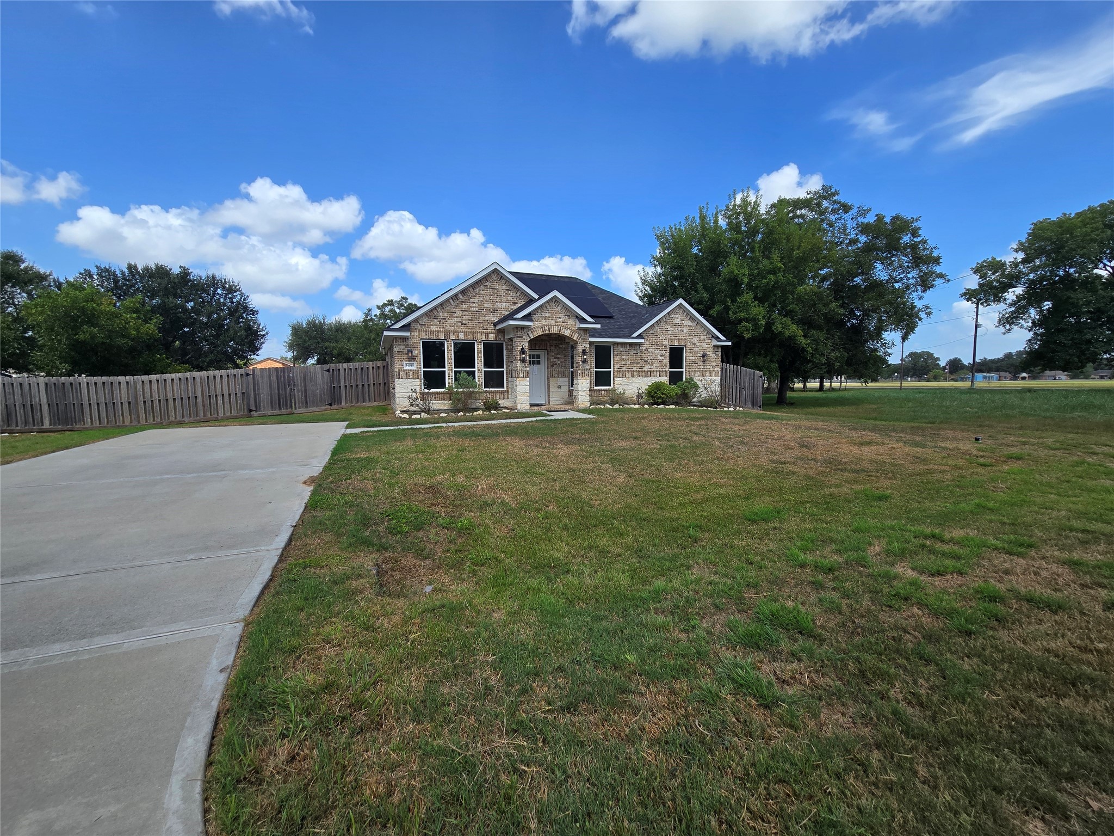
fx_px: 418
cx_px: 557
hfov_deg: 106.2
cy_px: 418
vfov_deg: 89.9
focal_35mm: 13
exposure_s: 1/1632
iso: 50
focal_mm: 2.2
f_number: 2.2
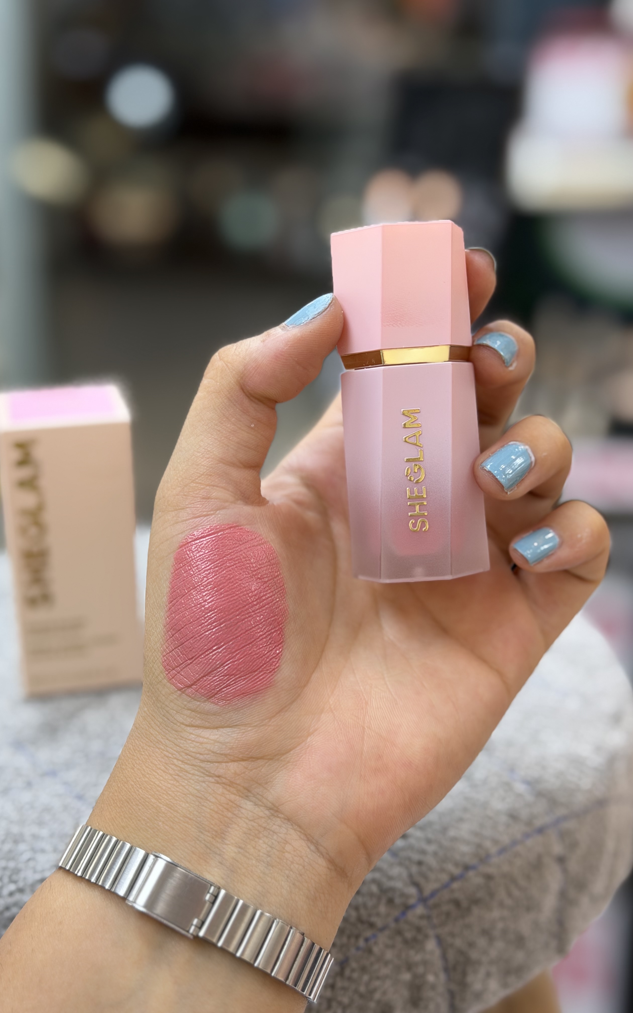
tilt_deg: -19.7
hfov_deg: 25.3
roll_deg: -0.3
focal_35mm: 51
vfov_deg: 39.6
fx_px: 1408
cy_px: 506
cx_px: 316
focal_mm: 6.76
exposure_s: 1/186
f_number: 1.78
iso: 50
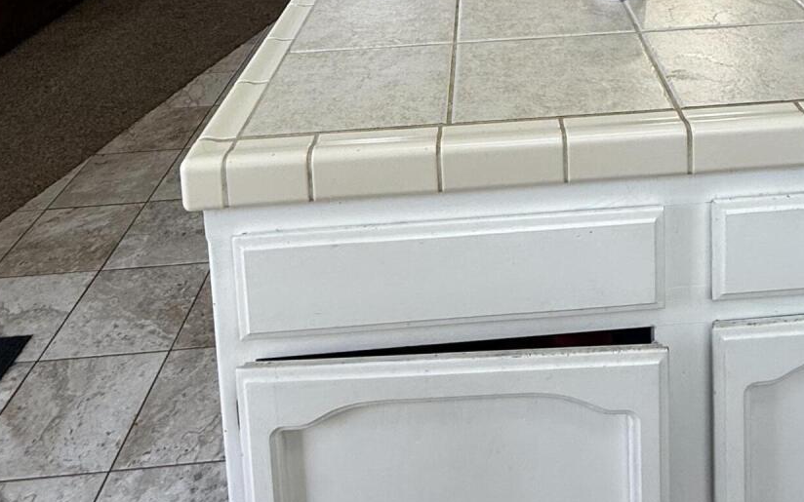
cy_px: -188
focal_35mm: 36
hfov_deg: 53.0
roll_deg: +1.5
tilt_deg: -5.8
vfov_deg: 27.8
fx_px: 789
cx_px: 531
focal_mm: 2.22
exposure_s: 1/120
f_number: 2.2
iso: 125
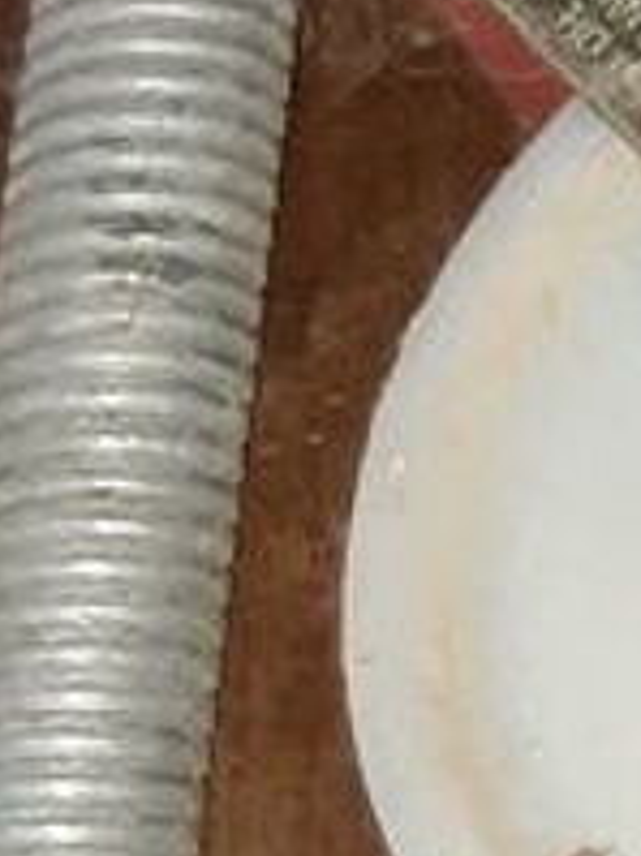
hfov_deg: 7.8
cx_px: 1592
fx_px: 4301
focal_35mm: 174
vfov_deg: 11.2
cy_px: -92
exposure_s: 1/50
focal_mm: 3.93
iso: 125
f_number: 1.7
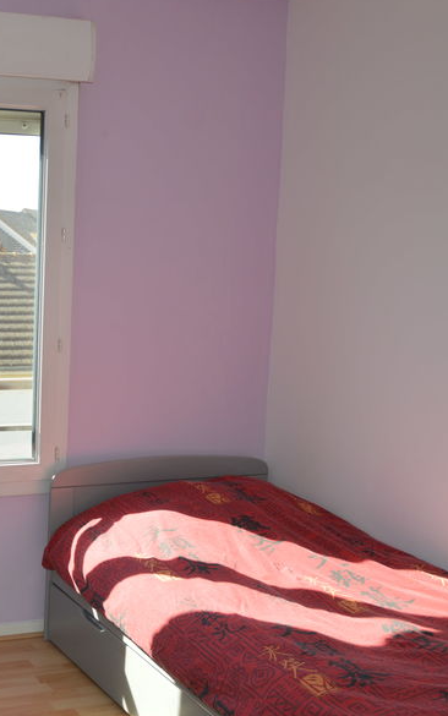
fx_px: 917
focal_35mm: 47
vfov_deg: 42.6
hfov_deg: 25.4
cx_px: -51
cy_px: 370
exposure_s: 1/160
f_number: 4
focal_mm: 18
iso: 100
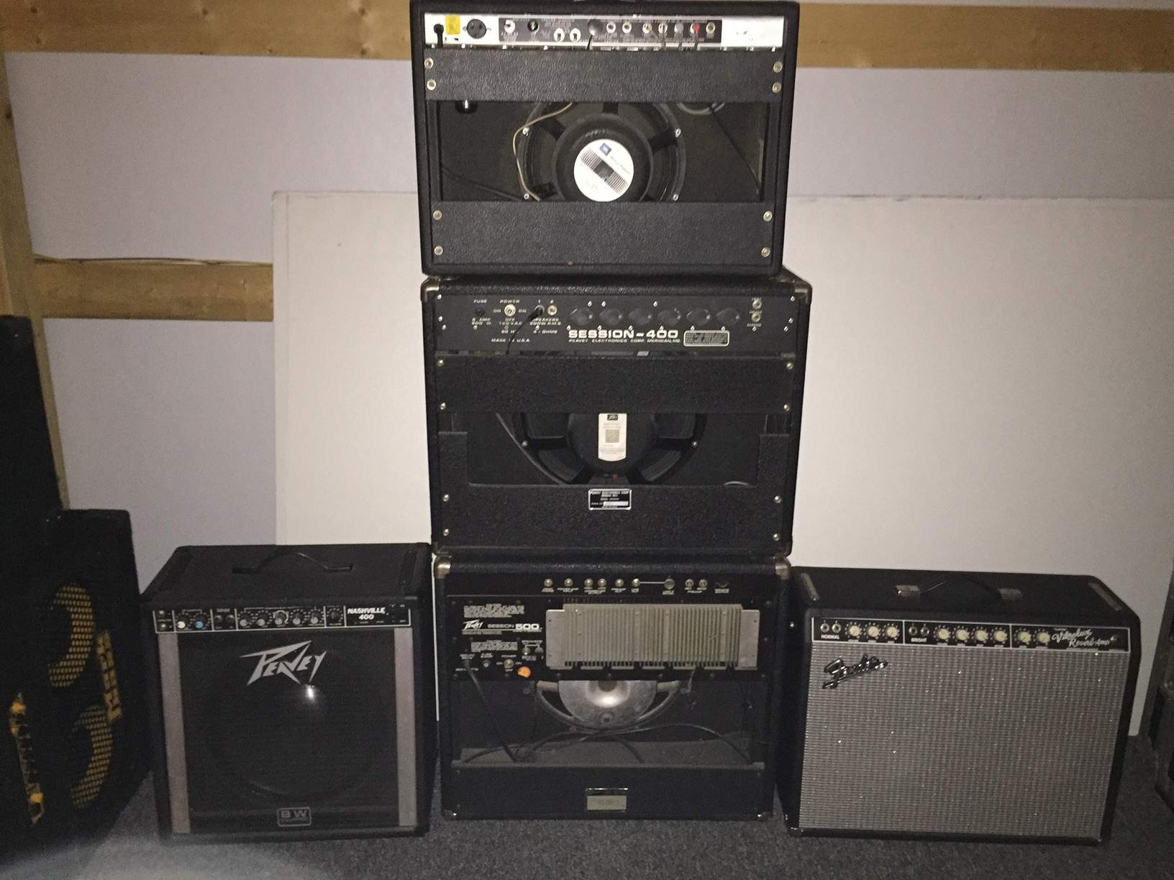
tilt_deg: -19.4
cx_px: 587
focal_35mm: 29
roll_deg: -1.6
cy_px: 440
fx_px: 984
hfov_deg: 61.7
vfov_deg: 48.2
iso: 400
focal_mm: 4.15
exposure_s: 1/16
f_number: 2.2
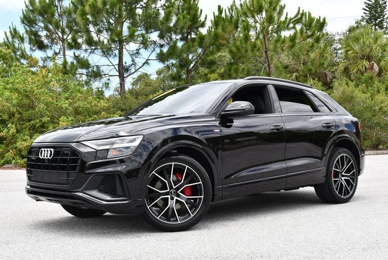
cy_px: 130
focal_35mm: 48
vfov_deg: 28.1
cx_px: 194
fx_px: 518
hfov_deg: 41.1
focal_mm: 24
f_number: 7.1
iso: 200
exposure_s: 1/250
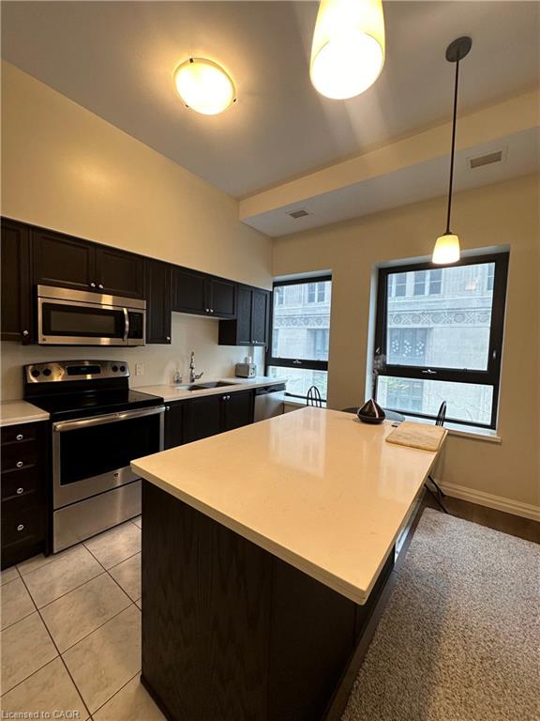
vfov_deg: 102.1
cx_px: 270
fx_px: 291
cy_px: 360
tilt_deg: -3.0
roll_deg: -2.4
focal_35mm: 14
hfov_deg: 85.7
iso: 160
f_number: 2.2
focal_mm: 2.22
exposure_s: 1/120
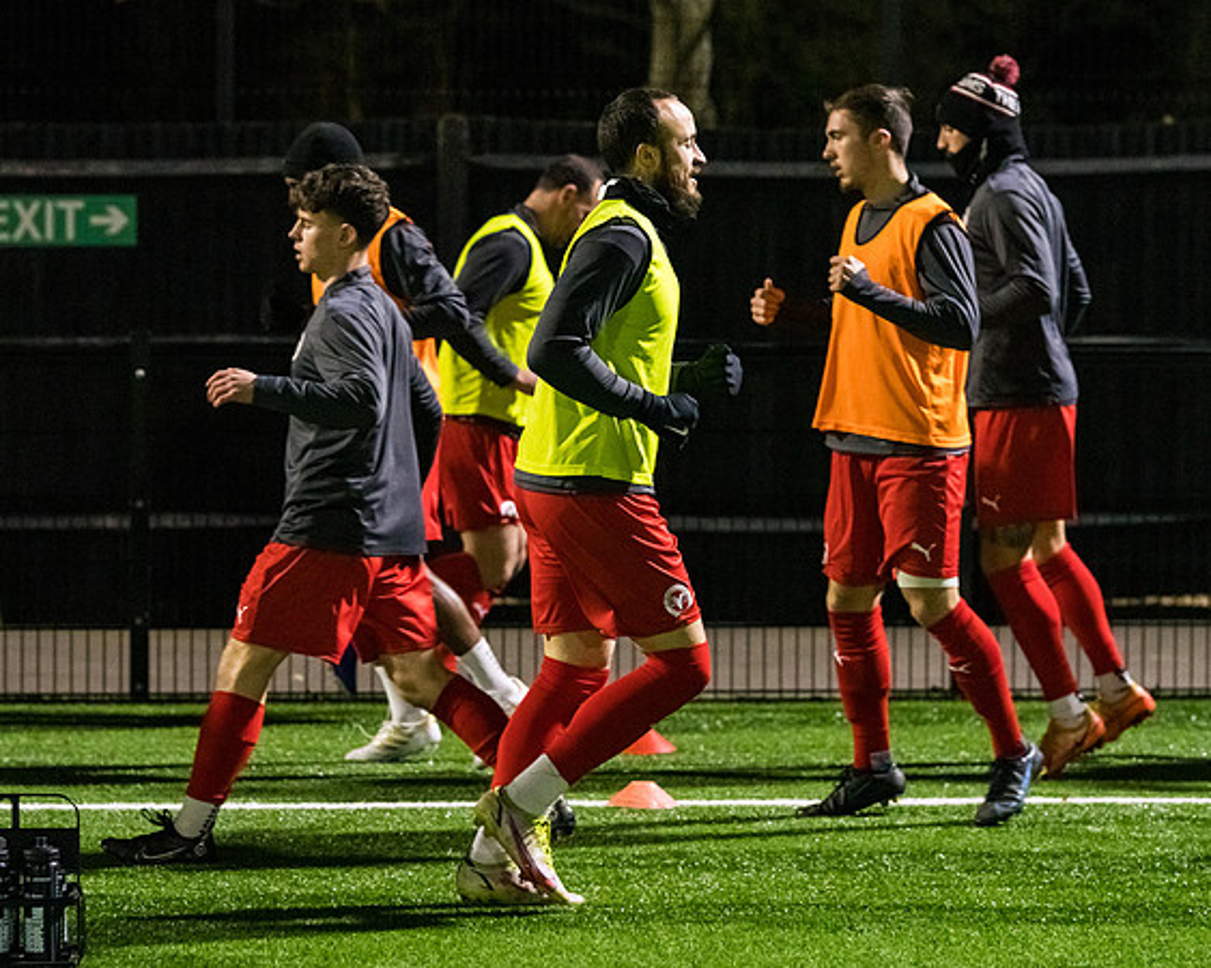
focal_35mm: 143
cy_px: 442
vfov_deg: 10.8
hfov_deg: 13.5
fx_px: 5108
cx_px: 533
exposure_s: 1/640
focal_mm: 105
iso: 5000
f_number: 2.5
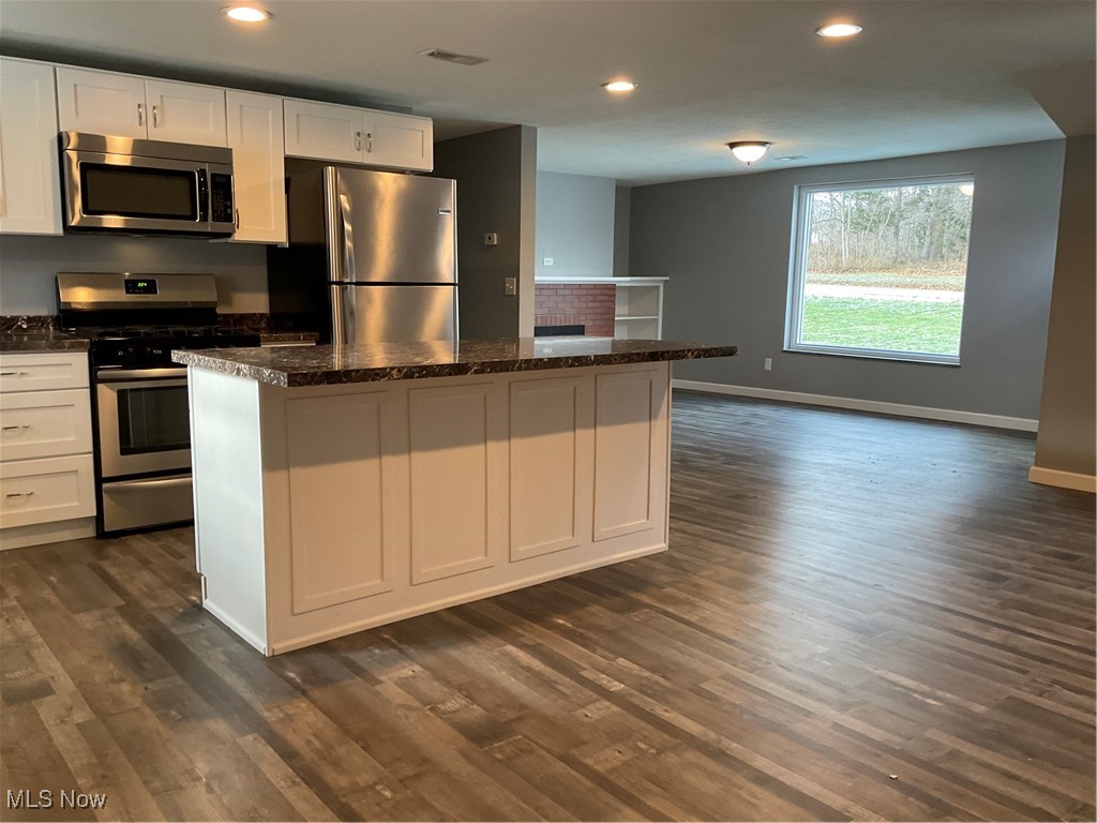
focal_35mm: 29
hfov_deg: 61.7
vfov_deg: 48.2
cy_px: 412
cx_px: 548
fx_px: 919
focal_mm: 3
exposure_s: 1/60
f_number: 1.8
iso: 80
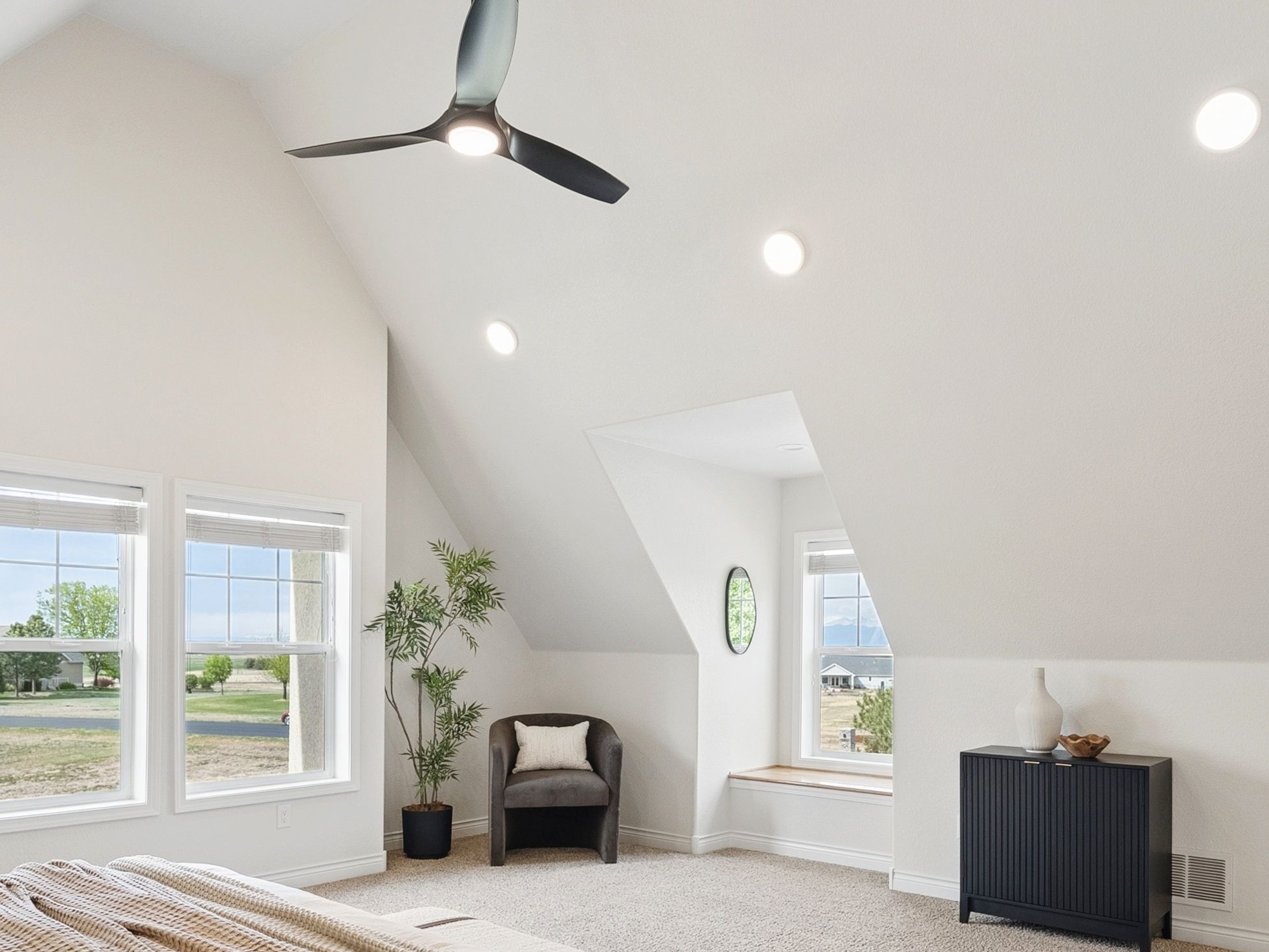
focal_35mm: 27
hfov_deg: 65.3
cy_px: 656
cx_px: 622
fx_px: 990
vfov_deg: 50.2
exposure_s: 1/125
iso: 640
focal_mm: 13
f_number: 8
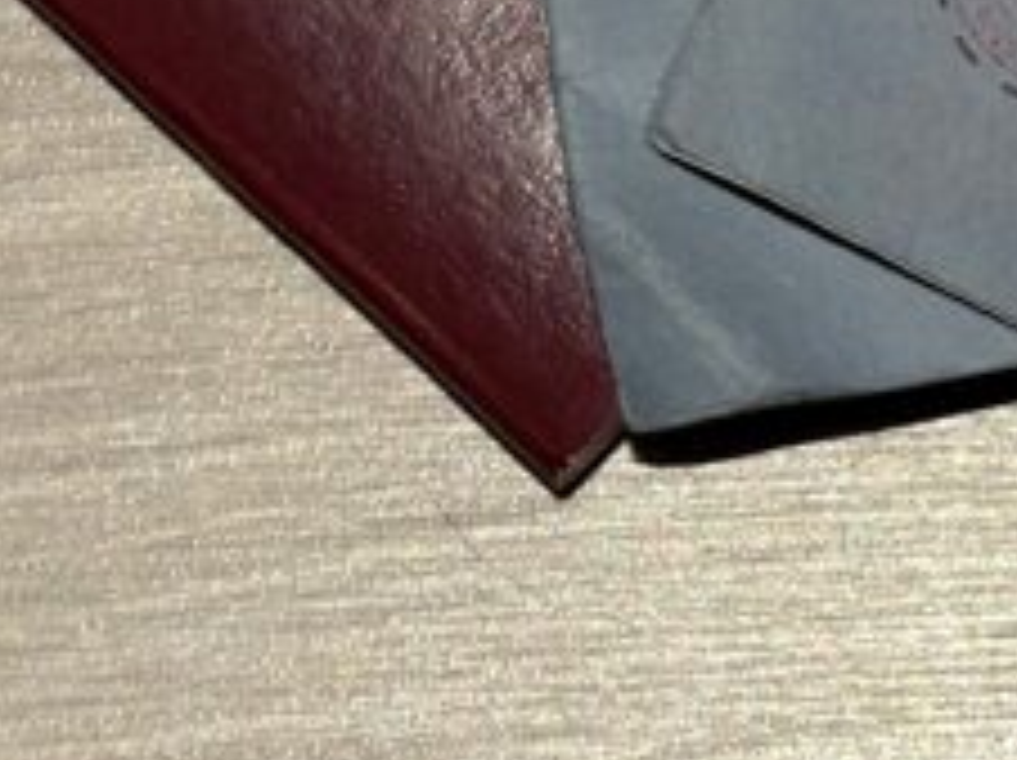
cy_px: -486
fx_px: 4989
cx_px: 1053
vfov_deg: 8.5
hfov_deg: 11.5
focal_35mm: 170
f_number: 1.78
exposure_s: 1/50
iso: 100
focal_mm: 6.86
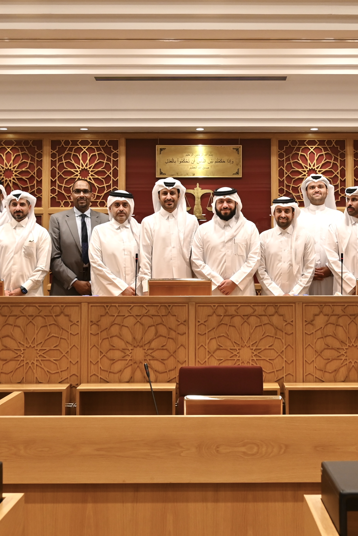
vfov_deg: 44.5
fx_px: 656
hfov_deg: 30.5
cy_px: 267
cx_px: 182
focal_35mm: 44
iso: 800
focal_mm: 29
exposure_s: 1/100
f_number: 5
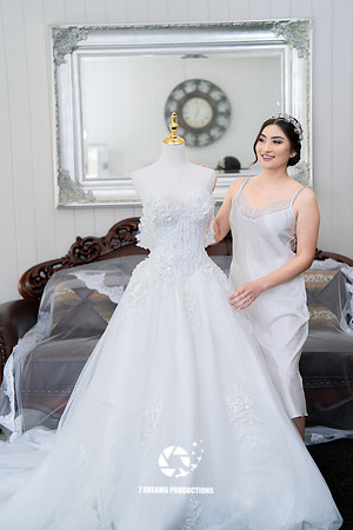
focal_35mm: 50
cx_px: 176
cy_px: 265
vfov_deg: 39.6
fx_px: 735
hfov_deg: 27.0
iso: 640
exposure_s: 1/200
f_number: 2
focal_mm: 50
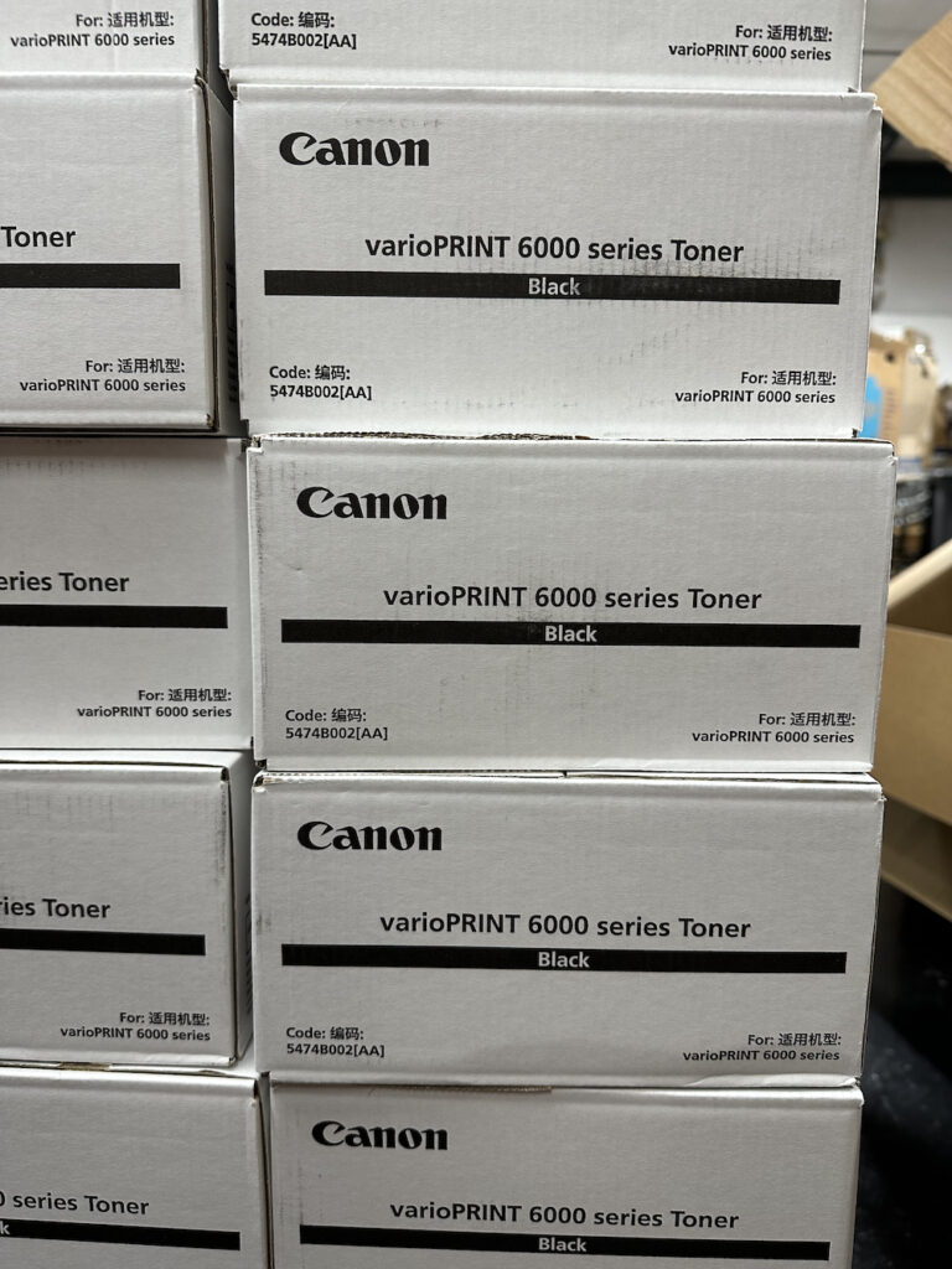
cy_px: 634
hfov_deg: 56.8
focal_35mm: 24
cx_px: 476
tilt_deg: -9.3
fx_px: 880
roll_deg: -0.1
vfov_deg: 71.6
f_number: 1.78
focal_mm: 6.86
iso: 200
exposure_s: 1/120
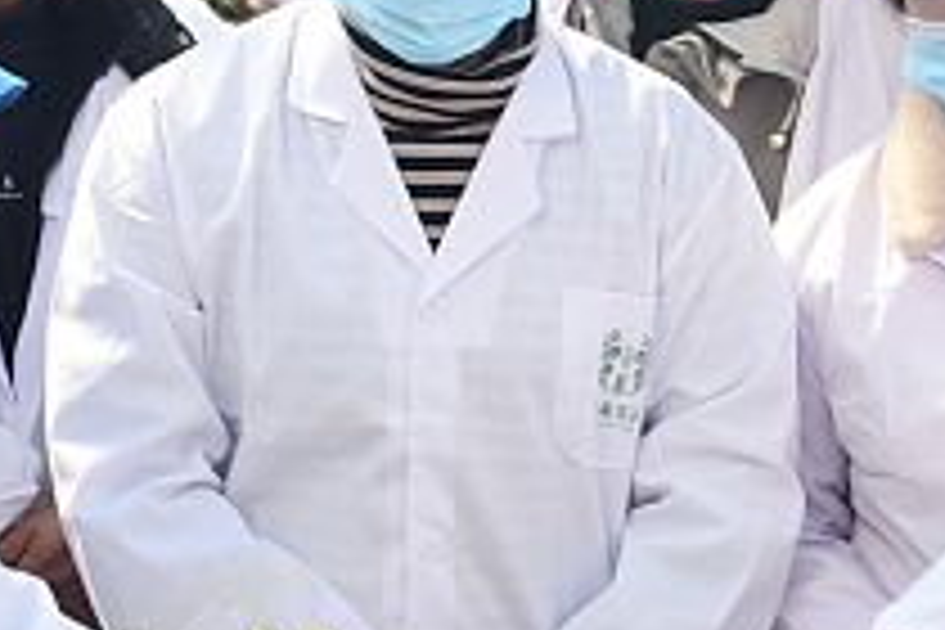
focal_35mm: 183
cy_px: 508
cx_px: 1066
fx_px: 4803
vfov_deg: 7.5
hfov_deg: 11.1
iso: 200
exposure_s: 1/125
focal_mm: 32
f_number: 8
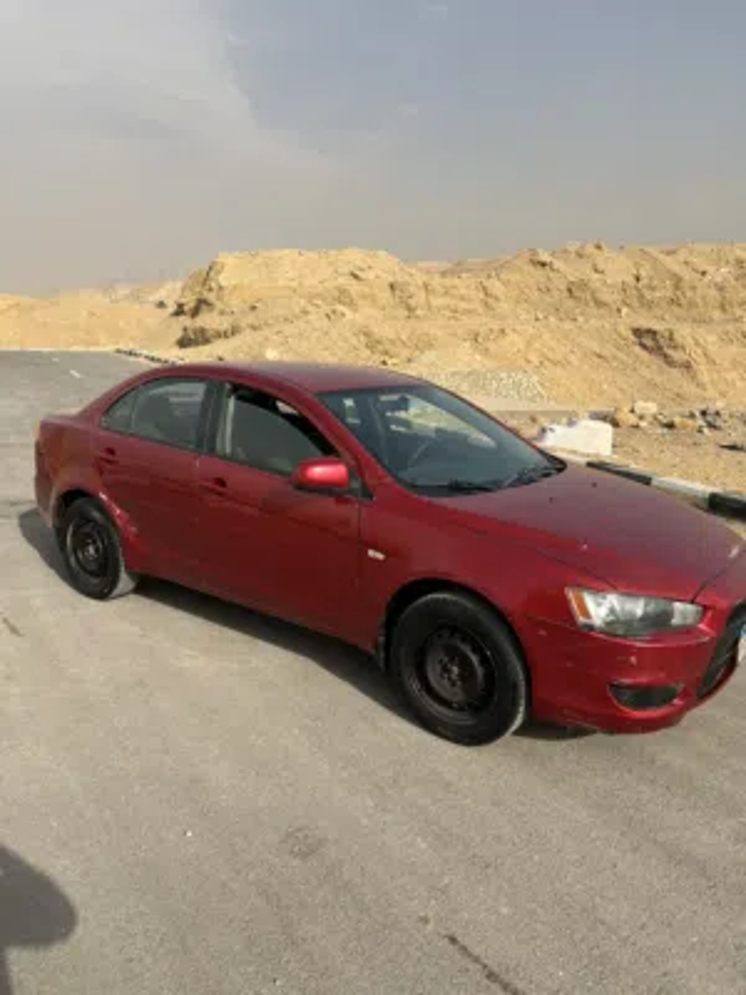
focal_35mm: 26
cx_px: 373
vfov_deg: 67.3
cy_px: 498
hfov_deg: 53.1
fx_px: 747
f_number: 1.5
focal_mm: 5.7
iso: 50
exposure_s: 1/3831
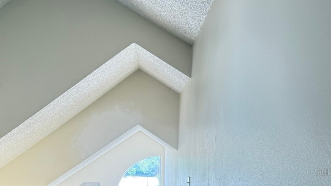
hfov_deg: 46.8
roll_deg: -0.6
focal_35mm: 42
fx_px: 369
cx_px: 88
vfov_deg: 27.2
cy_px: 172
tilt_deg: -4.2
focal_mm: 6.76
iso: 200
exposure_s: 1/74
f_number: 1.78
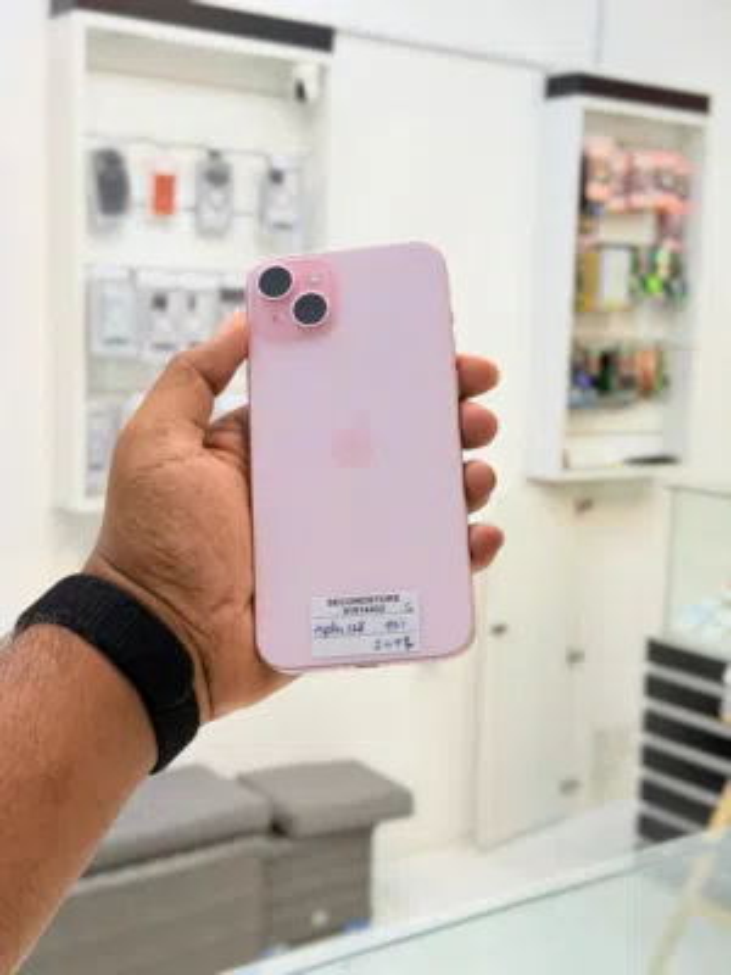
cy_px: 488
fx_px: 1352
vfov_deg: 39.7
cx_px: 366
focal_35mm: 48
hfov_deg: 30.3
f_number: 1.78
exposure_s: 1/272
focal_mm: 6.76
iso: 64
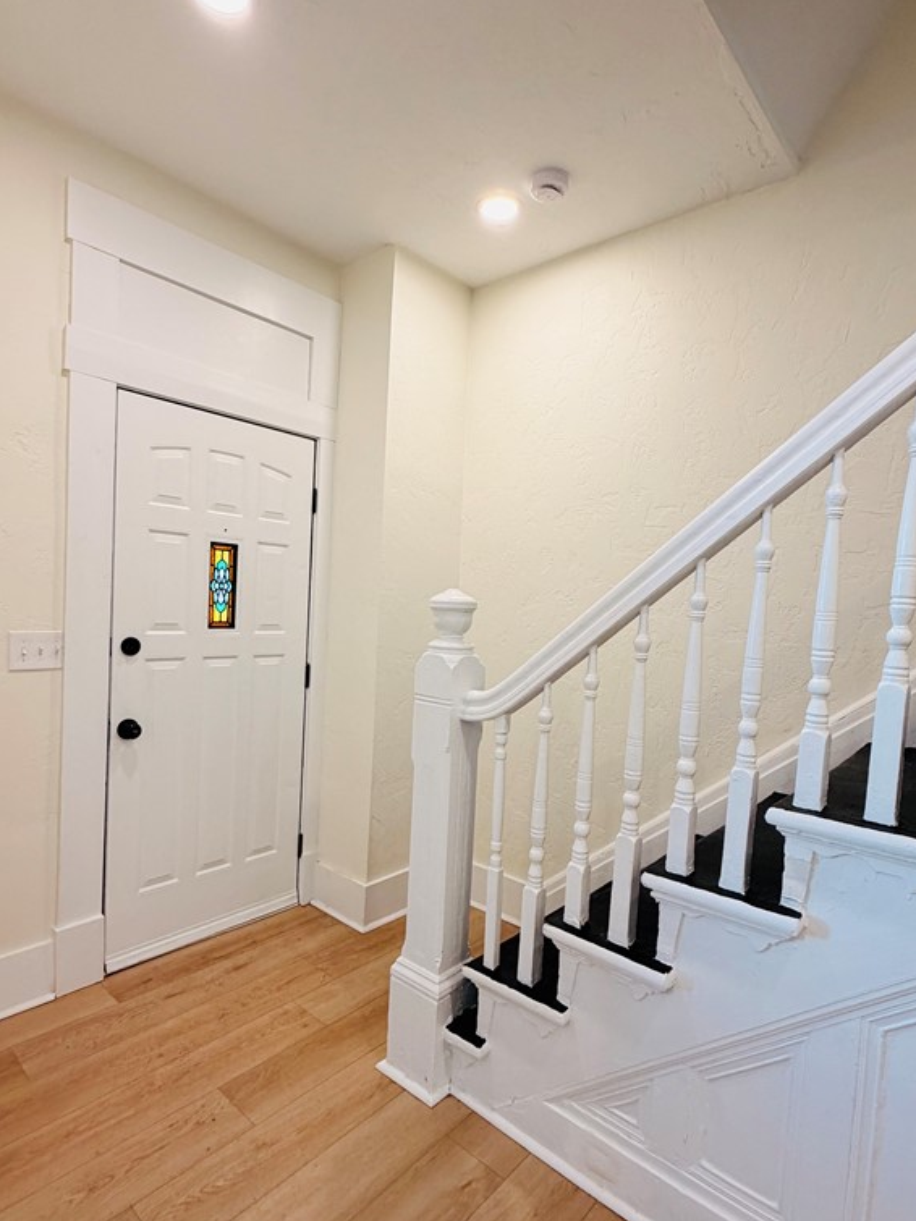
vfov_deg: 84.6
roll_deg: -2.8
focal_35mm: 19
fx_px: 671
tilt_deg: -2.9
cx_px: 463
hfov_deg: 68.7
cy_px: 640
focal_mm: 2.22
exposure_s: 1/120
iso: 200
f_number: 2.2
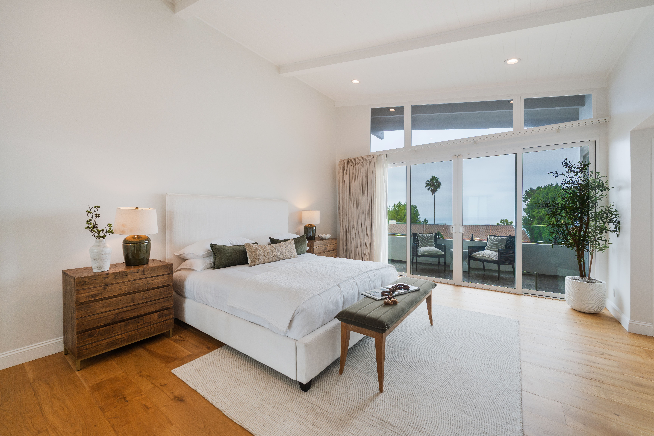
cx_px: 327
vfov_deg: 81.2
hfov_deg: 104.3
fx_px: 254
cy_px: 218
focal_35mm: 14
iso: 100
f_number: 7.1
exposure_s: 1/30
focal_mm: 14
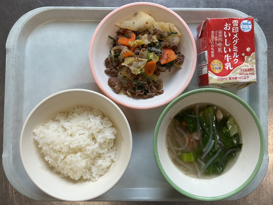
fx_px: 244
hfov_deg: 58.3
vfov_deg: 45.4
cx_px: 141
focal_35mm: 31
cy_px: 100
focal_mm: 3
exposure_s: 1/120
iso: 50
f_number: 1.8
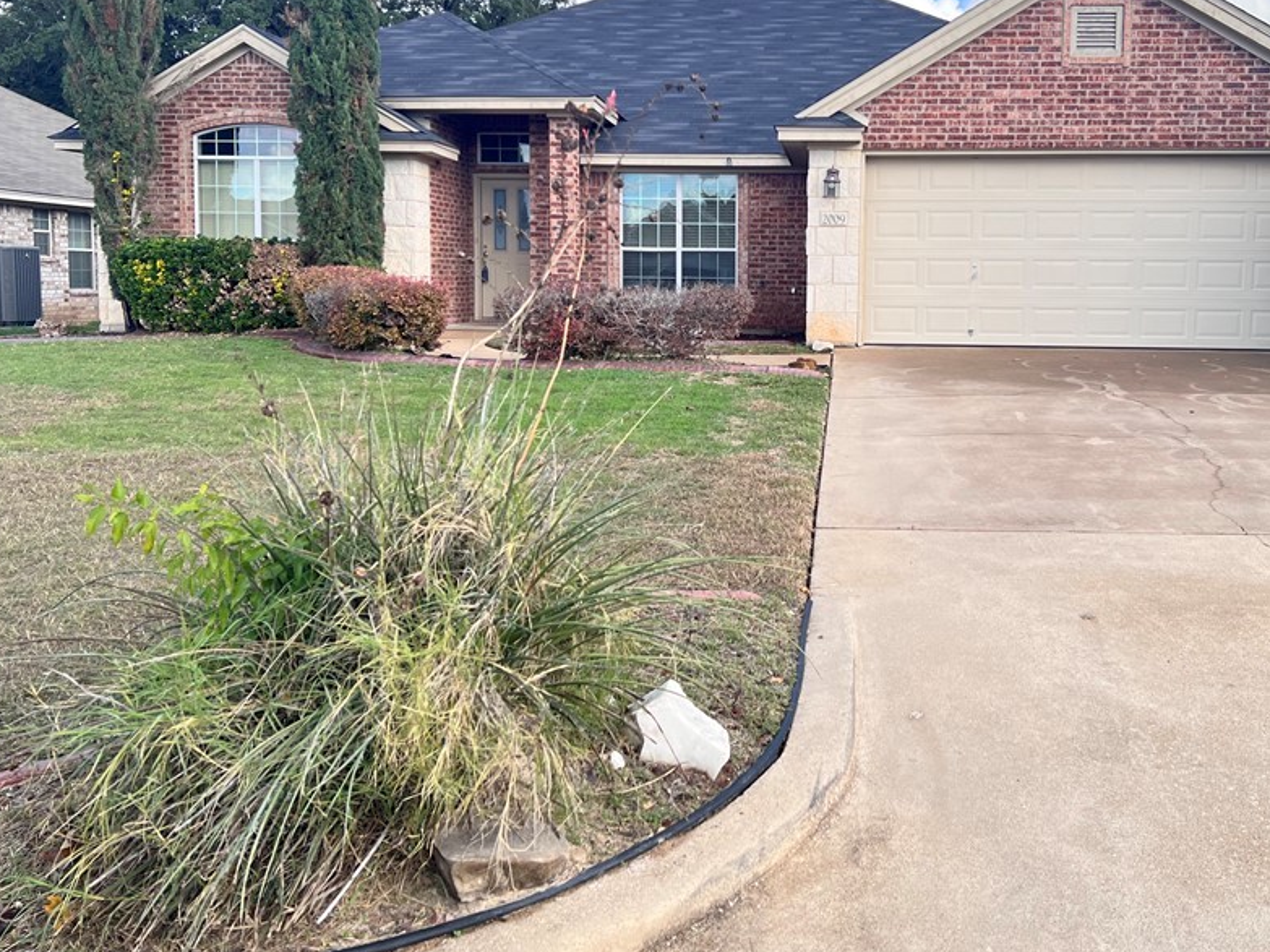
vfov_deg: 41.5
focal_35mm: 34
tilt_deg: -1.7
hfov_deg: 53.6
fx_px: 1247
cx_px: 757
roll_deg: -0.3
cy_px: 358
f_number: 1.5
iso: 50
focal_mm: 5.7
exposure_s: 1/1344
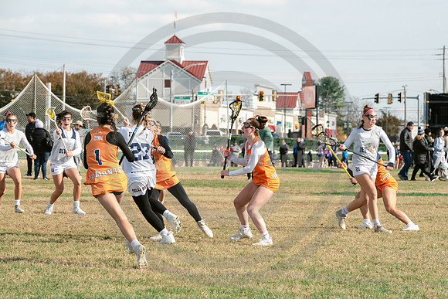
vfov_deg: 8.2
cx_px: 301
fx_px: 2089
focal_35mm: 168
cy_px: 150
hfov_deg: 12.2
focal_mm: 125
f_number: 7.1
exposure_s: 1/800
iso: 250
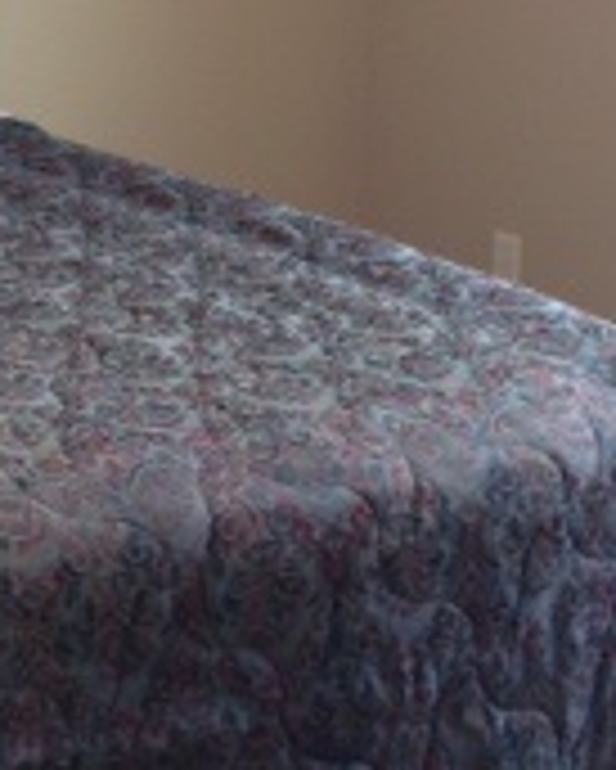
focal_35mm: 128
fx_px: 2914
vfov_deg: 14.9
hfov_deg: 11.9
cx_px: -54
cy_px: 95
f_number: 2.4
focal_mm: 4.28
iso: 50
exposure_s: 1/20
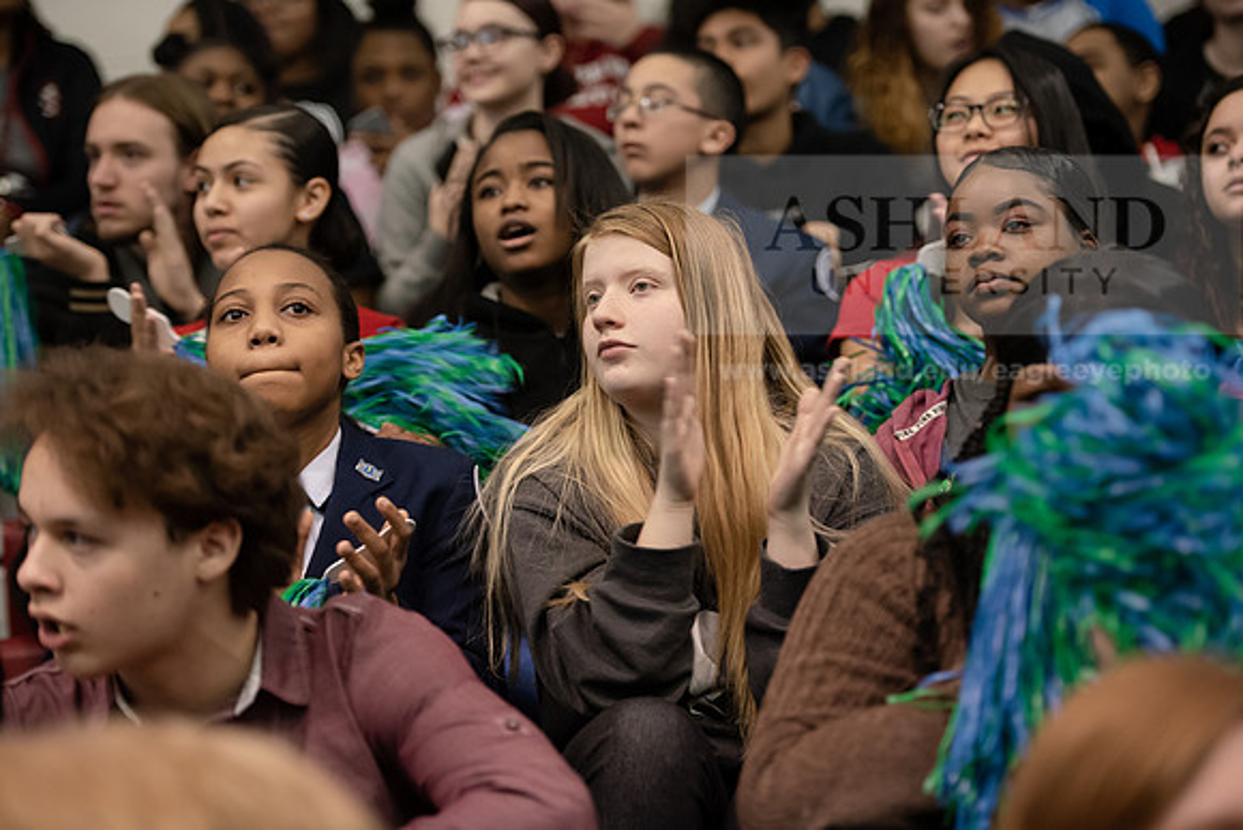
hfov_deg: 20.0
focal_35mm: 102
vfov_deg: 13.4
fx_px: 3522
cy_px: 415
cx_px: 622
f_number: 2.8
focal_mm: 102
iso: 4000
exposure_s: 1/200
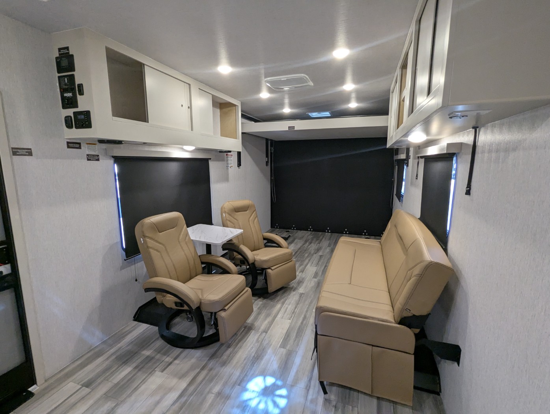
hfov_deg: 94.4
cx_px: 275
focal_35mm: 16
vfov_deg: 78.2
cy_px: 207
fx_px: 255
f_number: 2.2
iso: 163
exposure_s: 1/33.3
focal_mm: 2.35
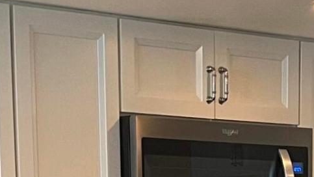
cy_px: 478
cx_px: 268
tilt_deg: -11.1
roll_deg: +0.1
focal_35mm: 169
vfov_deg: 6.7
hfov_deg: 12.7
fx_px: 1407
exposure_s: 1/60
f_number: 1.5
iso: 125
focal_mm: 5.7
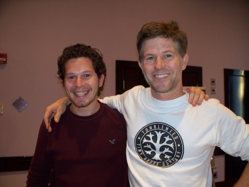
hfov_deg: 51.3
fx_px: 259
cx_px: 124
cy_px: 94
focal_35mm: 36
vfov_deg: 39.7
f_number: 2.8
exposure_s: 1/30
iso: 200
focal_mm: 7.54
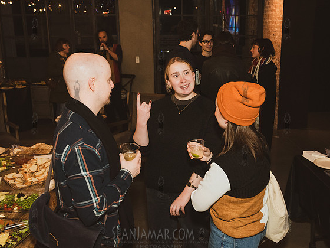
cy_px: 121
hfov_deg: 45.5
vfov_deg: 35.1
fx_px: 391
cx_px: 203
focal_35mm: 41
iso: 4000
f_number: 4
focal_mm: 31
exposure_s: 1/160
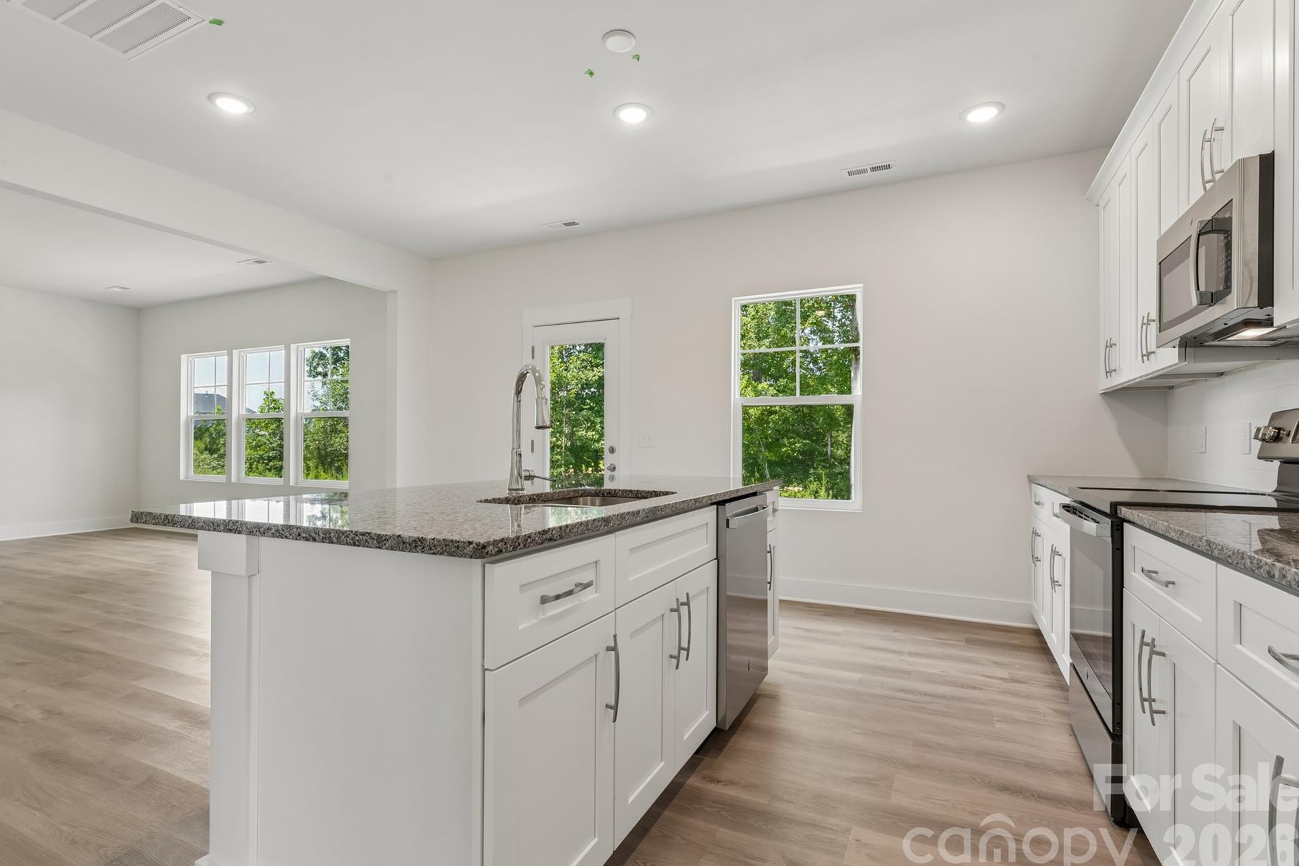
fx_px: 640
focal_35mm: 18
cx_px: 618
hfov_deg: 90.8
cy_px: 436
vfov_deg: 68.2
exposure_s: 1/6
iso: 200
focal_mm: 16.7
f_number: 13
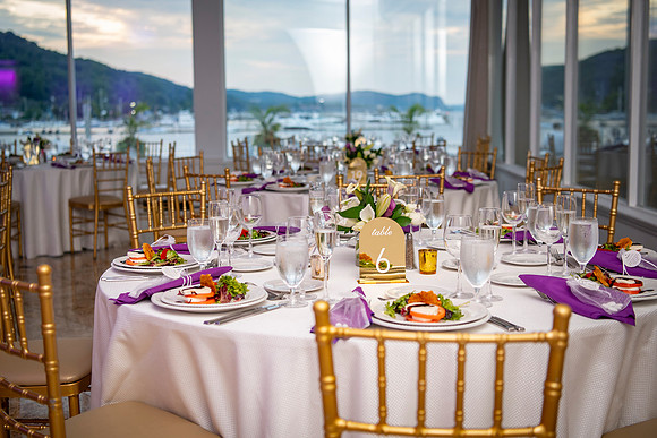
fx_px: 832
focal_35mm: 46
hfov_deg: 43.1
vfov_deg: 29.5
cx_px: 320
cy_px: 212
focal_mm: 42
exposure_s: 1/400
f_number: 2.8
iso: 800
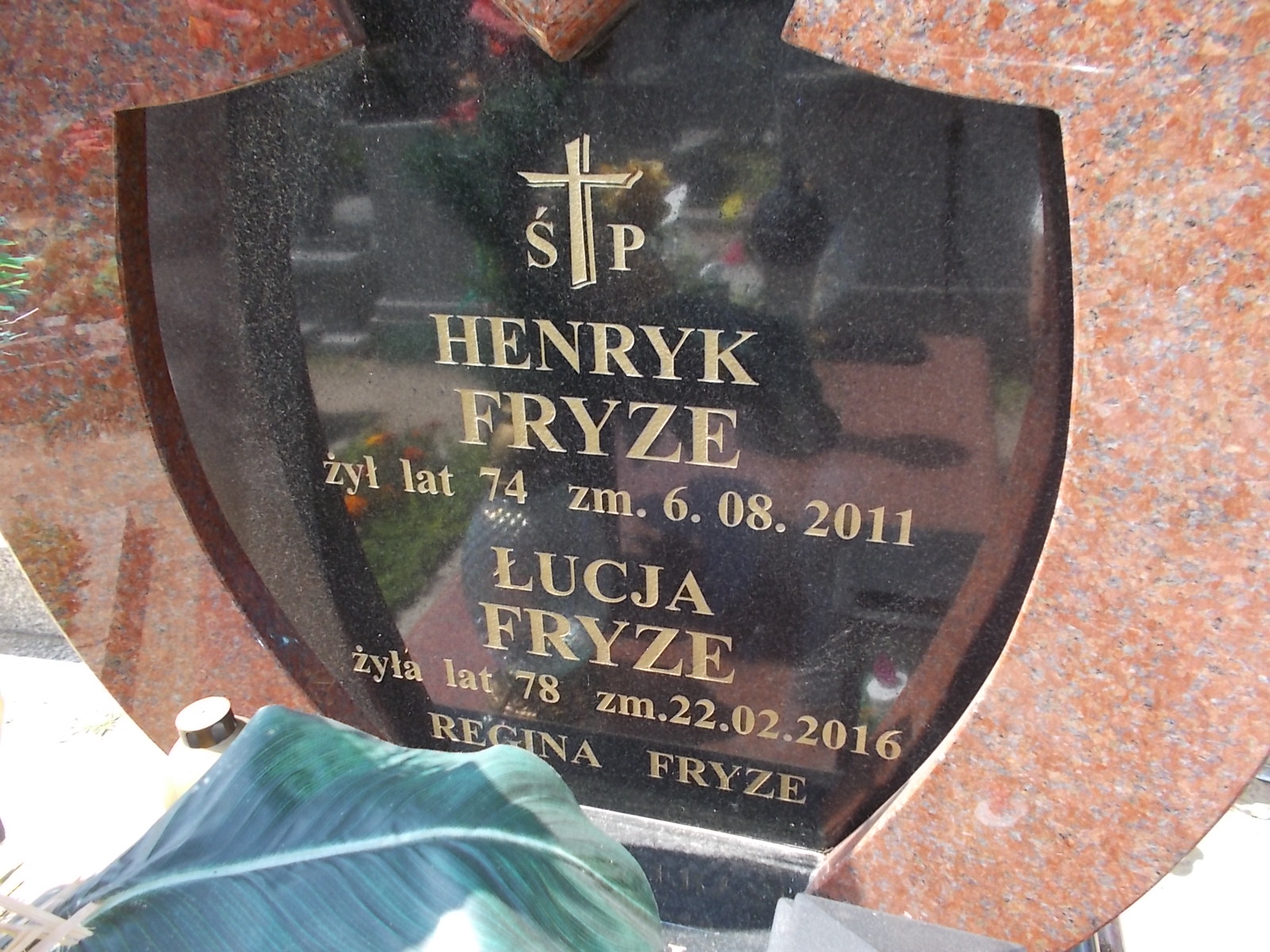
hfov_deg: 67.3
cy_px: 476
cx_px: 635
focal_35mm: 26
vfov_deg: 53.1
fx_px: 954
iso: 80
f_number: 3.2
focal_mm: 4.6
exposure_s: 1/160
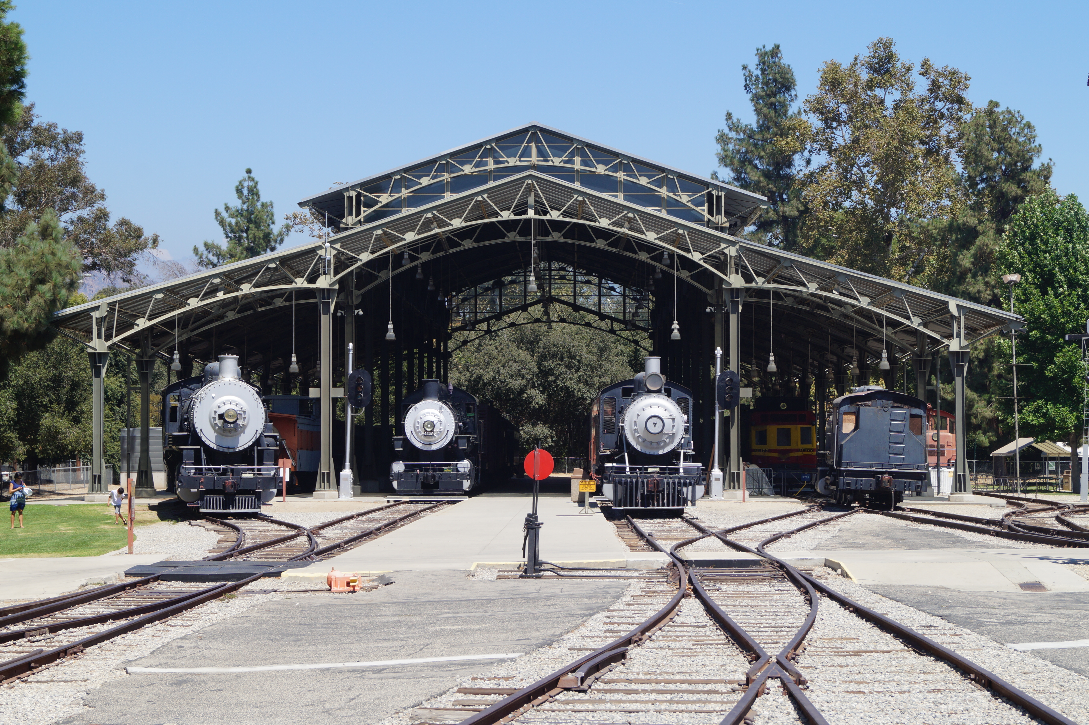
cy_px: 362
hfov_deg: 27.0
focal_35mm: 75
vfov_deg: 18.2
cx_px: 544
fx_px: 2268
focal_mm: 50
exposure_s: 1/160
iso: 100
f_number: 11
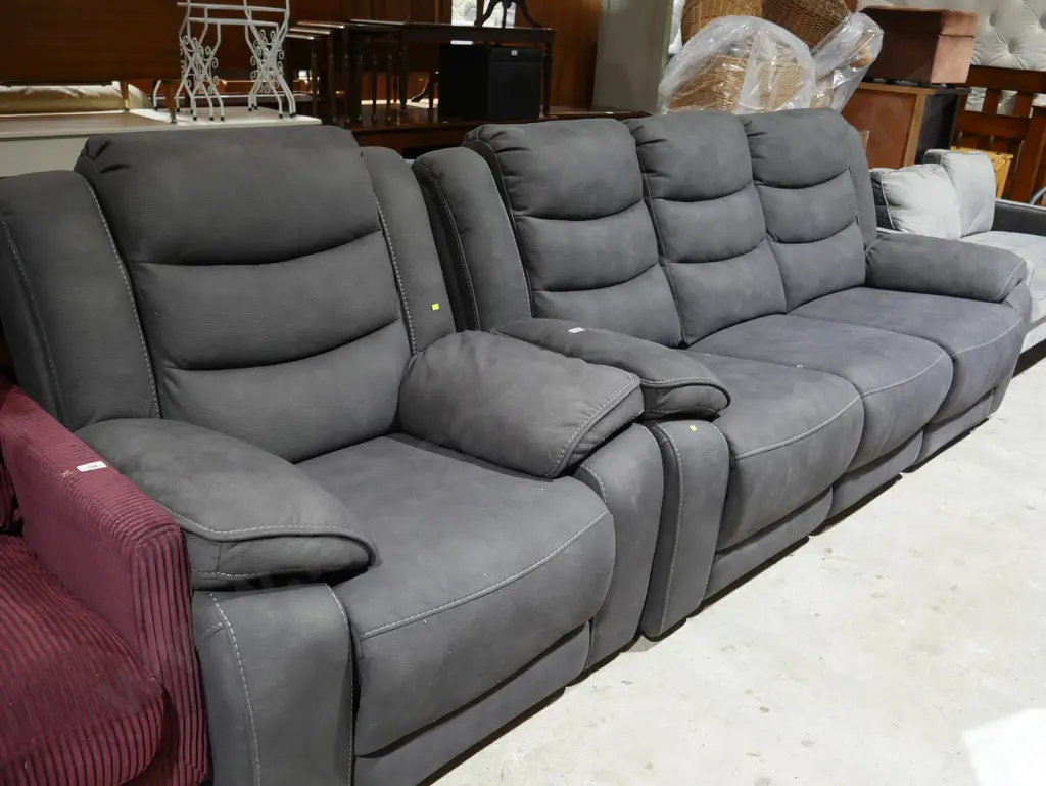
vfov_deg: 44.2
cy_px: 393
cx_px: 523
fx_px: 967
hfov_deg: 56.8
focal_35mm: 32
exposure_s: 1/60
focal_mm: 16
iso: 640
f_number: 4
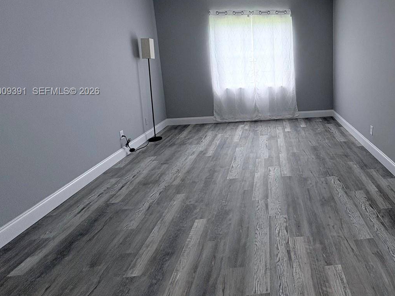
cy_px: 92
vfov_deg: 59.3
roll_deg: +2.0
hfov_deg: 71.9
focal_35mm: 22
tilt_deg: -9.5
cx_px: 289
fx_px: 251
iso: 80
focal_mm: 2.22
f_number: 2.2
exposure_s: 1/130
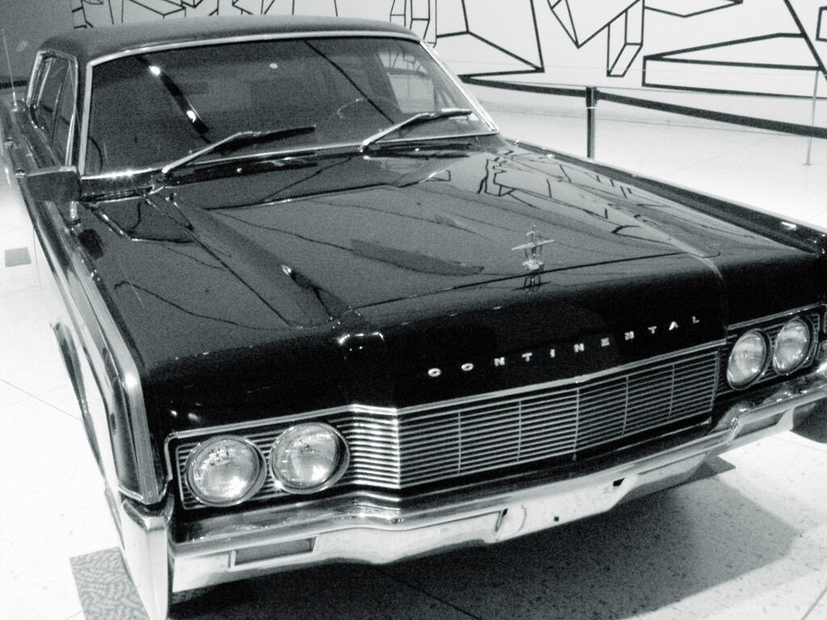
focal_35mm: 38
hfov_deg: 49.0
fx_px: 908
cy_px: 310
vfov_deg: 37.7
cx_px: 414
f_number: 8
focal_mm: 6.3
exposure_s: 1/8
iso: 400
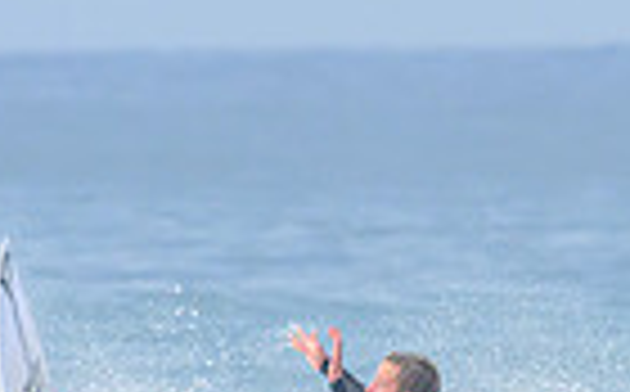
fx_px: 34833
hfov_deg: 1.0
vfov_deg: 0.6
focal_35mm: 2032
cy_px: 538
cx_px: 122
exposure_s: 1/2000
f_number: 10
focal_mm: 480
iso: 1800
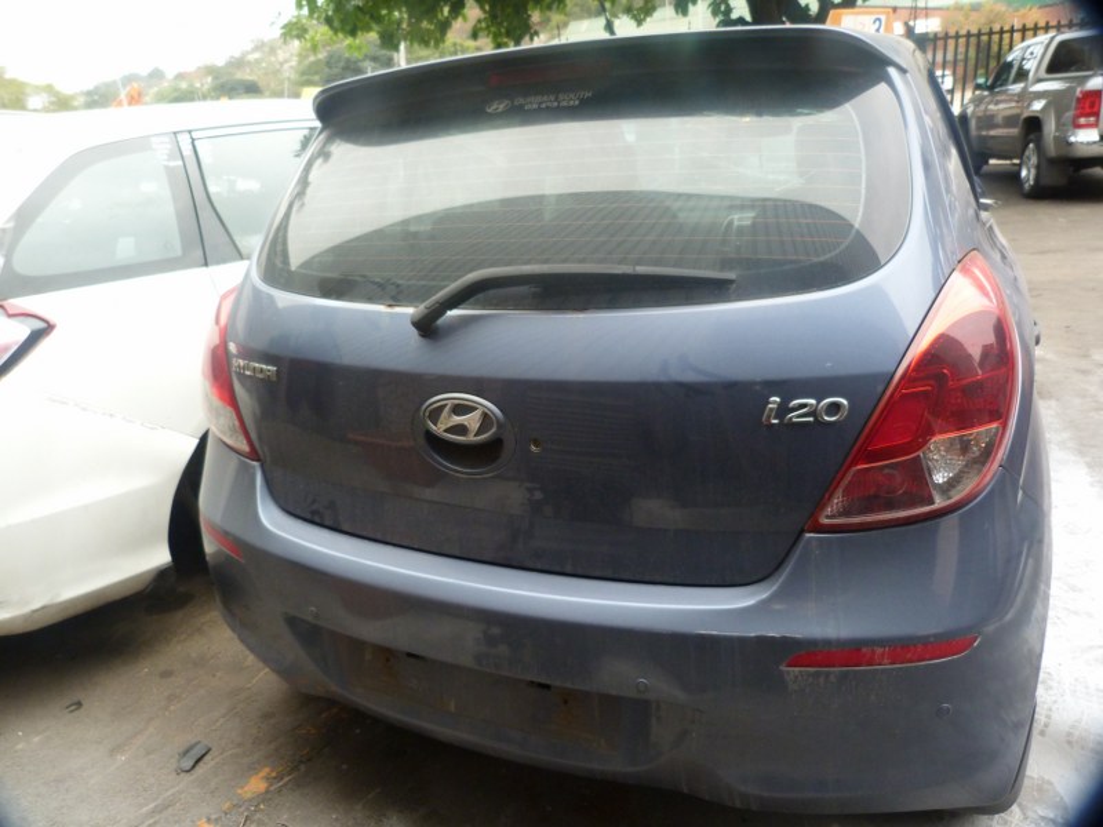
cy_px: 414
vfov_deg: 54.9
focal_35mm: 25
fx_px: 797
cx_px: 552
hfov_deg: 69.4
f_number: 2.8
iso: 200
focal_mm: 4.5
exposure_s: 1/60
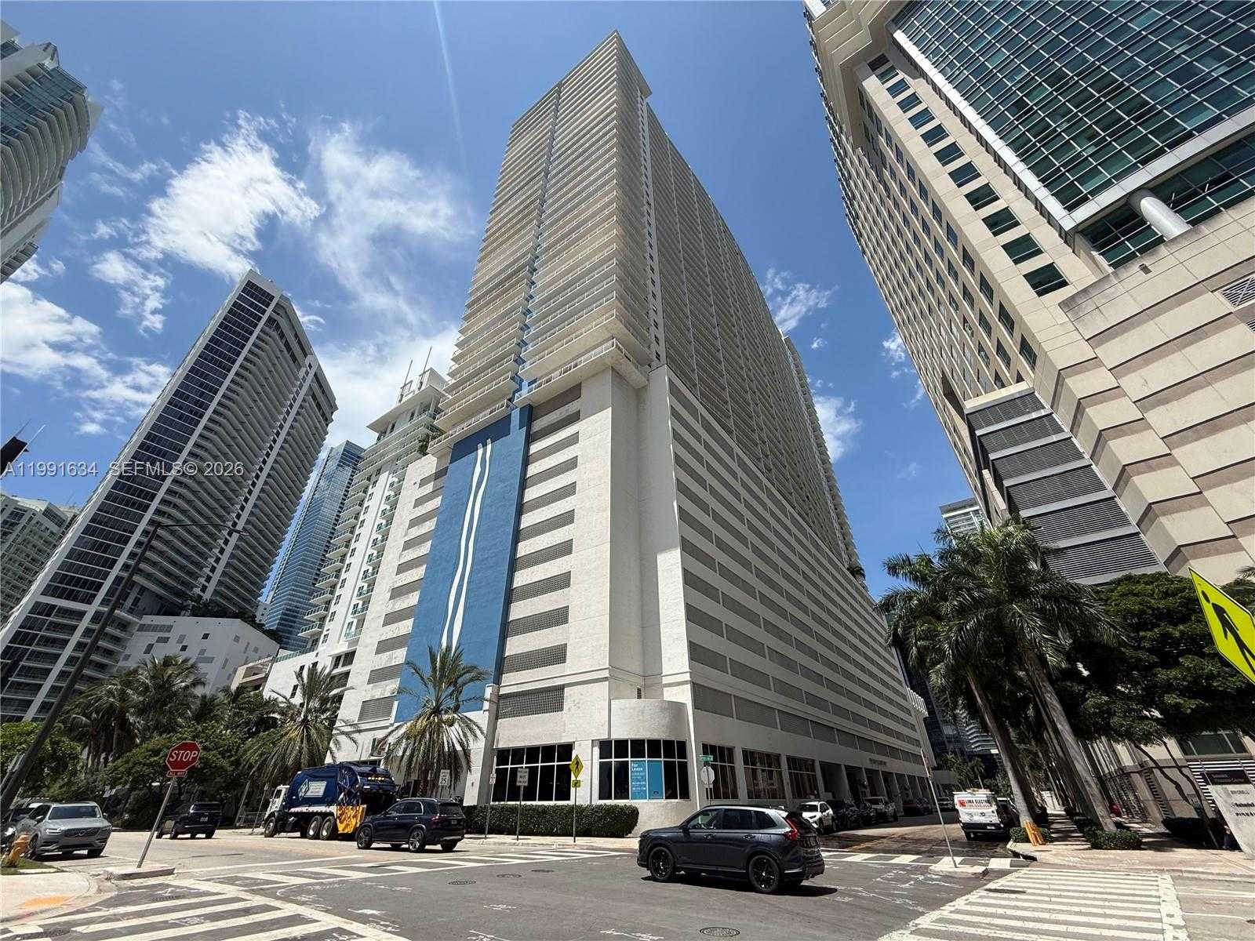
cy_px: 470
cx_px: 628
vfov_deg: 85.7
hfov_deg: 102.1
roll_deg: +0.7
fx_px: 508
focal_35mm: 14
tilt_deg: +33.8
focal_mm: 2.22
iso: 50
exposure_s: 1/2717
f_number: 2.2
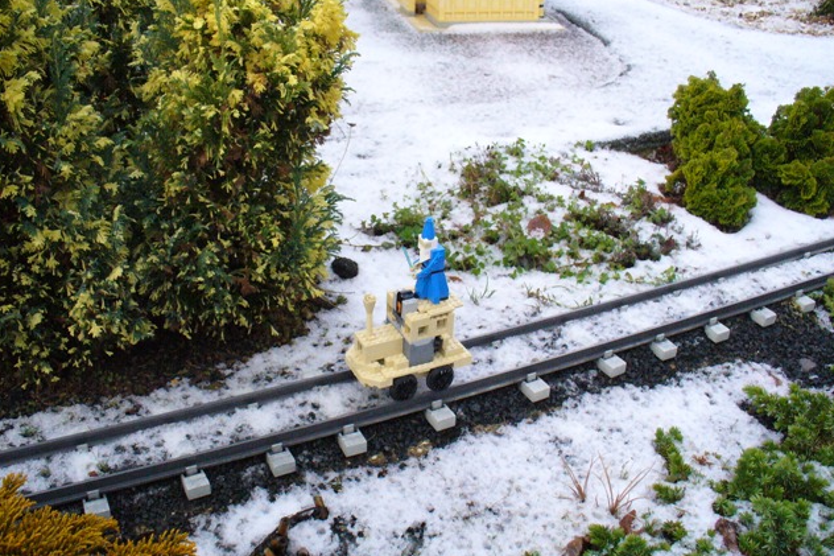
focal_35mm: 39
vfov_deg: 34.2
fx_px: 903
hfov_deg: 49.6
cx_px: 421
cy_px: 287
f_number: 2.8
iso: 400
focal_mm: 6.1
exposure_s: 1/1300
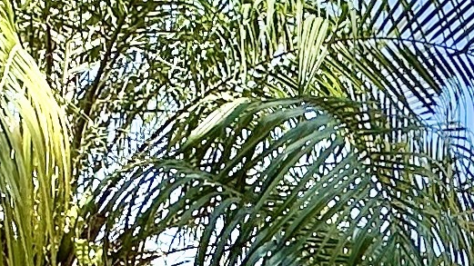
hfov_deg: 17.6
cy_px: 522
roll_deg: +0.0
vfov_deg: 9.6
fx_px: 1483
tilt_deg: -0.1
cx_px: 510
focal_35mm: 118
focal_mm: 2.22
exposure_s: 1/932
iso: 40
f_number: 2.2
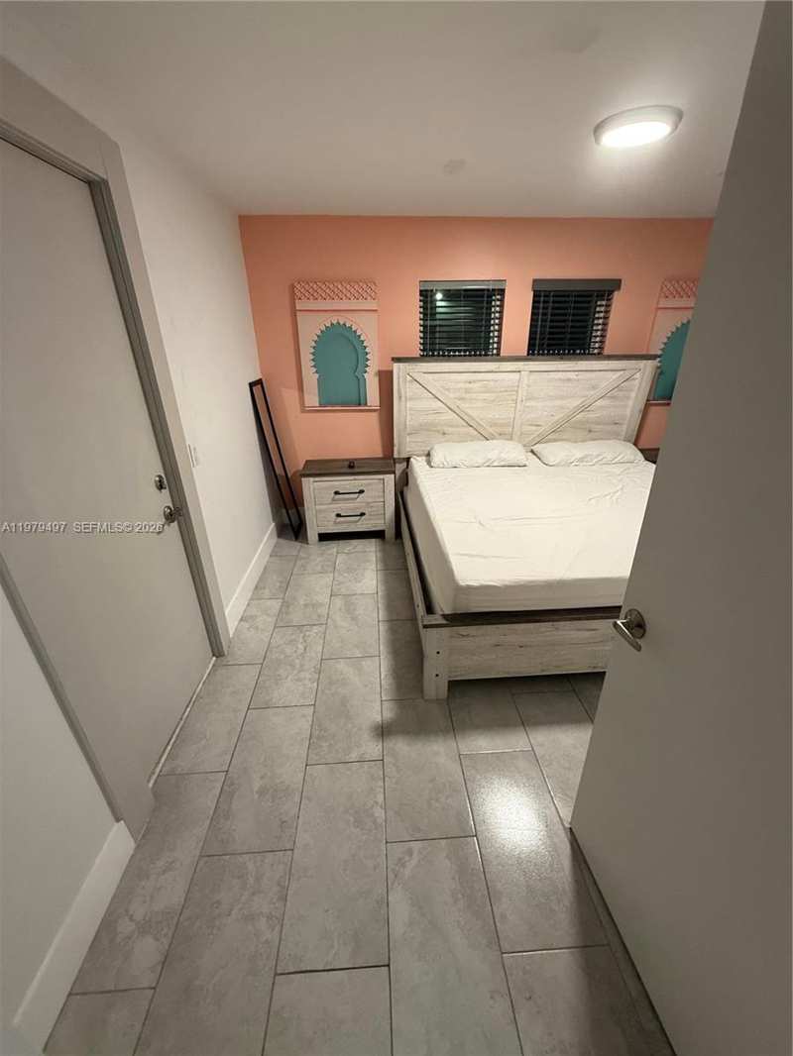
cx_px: 396
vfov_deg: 102.1
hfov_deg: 85.7
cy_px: 528
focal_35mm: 14
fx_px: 427
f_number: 2.2
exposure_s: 1/60
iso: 250
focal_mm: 2.22
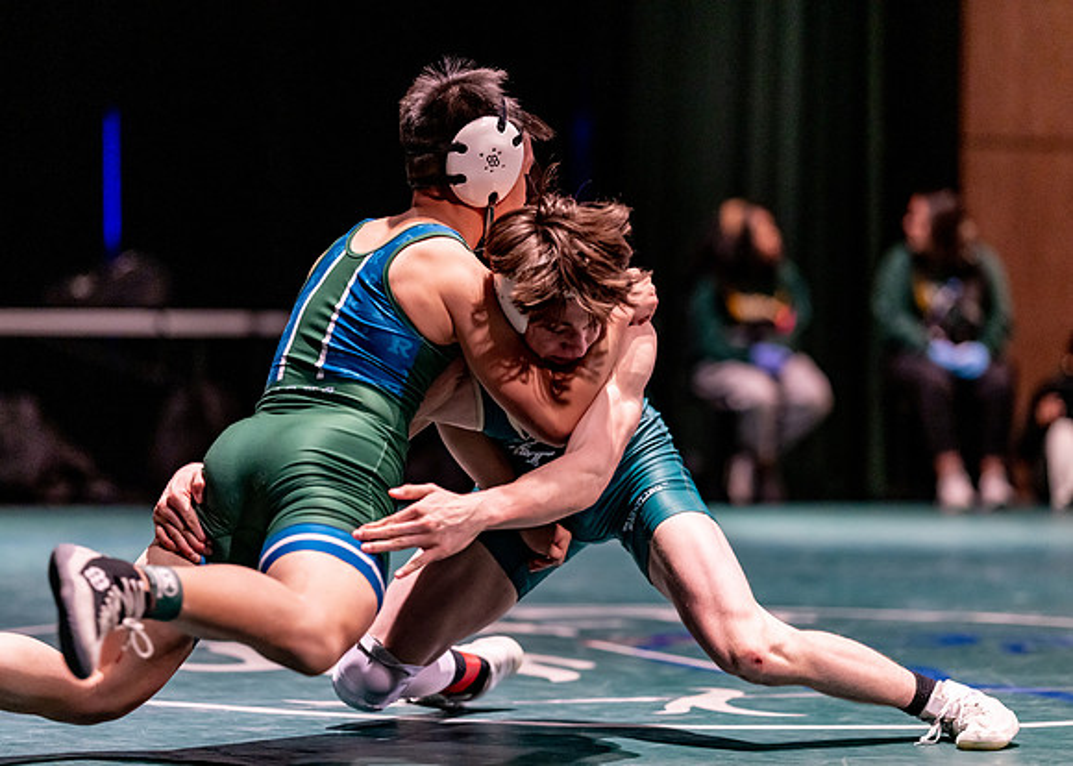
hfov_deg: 14.2
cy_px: 383
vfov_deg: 10.2
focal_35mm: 141
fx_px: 4310
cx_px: 536
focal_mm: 135
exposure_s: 1/640
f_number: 1.8
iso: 2000
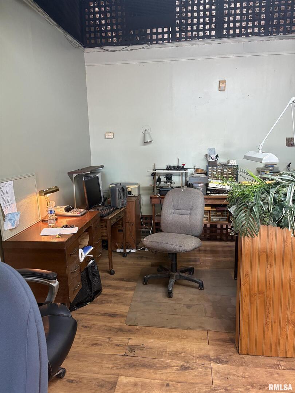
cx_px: 148
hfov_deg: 53.1
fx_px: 295
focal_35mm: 26
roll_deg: +1.6
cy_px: 196
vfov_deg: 67.3
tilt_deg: -10.4
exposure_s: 1/60
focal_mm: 5.96
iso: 200
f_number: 1.6
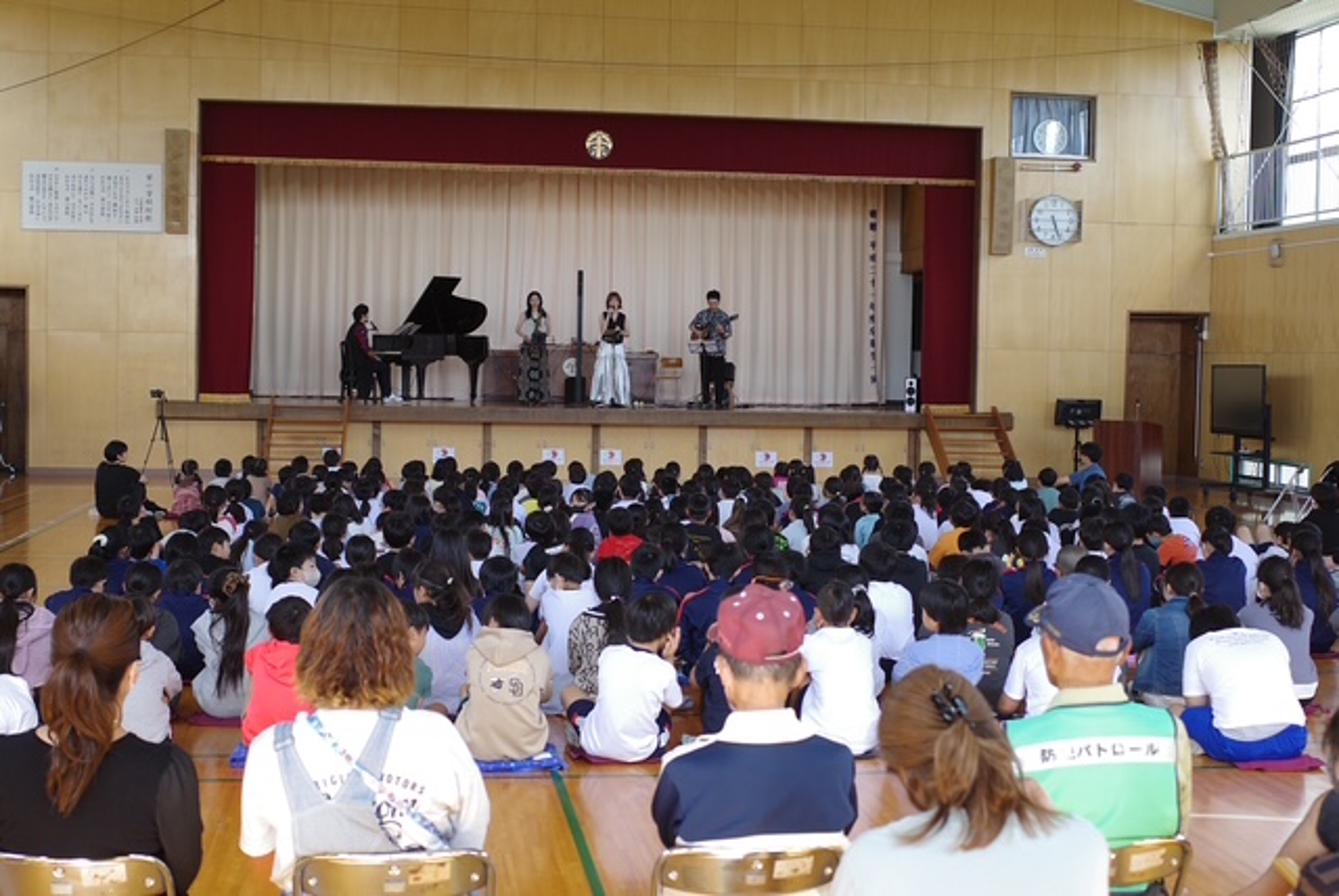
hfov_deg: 39.6
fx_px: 1861
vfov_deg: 27.0
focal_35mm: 50
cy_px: 448
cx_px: 670
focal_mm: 18.3
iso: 100
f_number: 2.8
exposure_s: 1/80
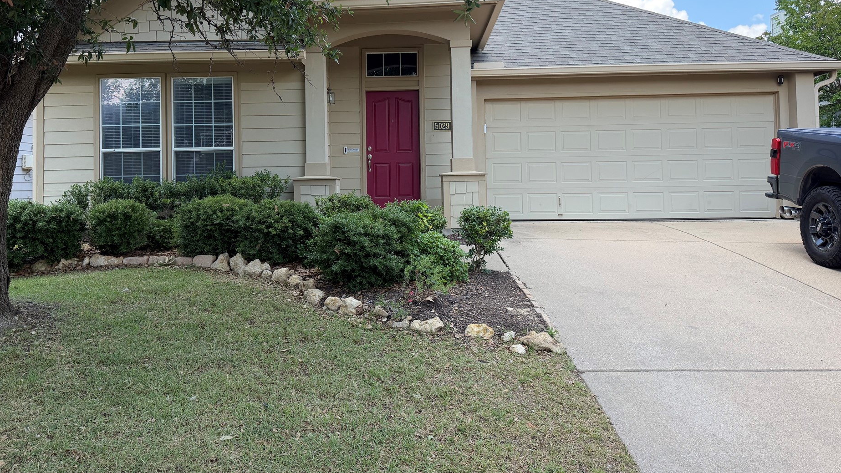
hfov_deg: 66.0
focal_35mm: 29
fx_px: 647
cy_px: 154
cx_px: 391
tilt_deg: +2.4
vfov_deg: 39.7
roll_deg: +1.2
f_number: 1.78
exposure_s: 1/1139
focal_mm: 6.76
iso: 100
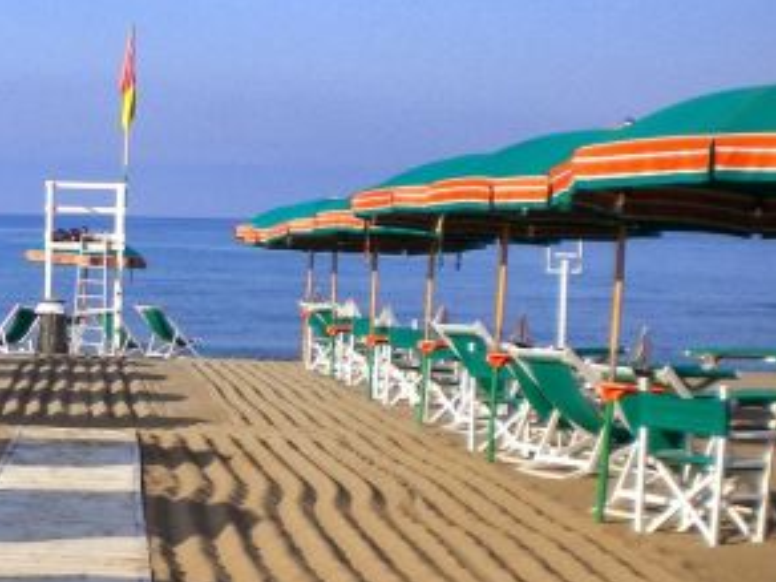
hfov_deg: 19.2
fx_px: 2152
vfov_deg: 15.4
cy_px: 409
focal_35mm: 96
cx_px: -173
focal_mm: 6.3
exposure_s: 1/644
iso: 80
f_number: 4.6
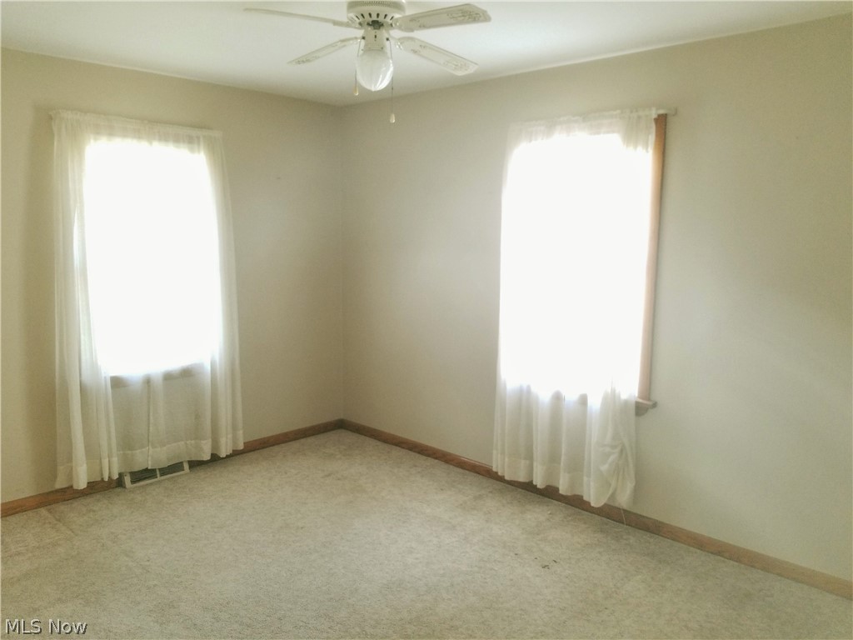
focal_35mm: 26
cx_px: 426
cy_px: 320
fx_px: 641
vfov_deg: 53.1
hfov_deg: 67.3
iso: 320
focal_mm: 4.3
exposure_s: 1/50
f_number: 1.7
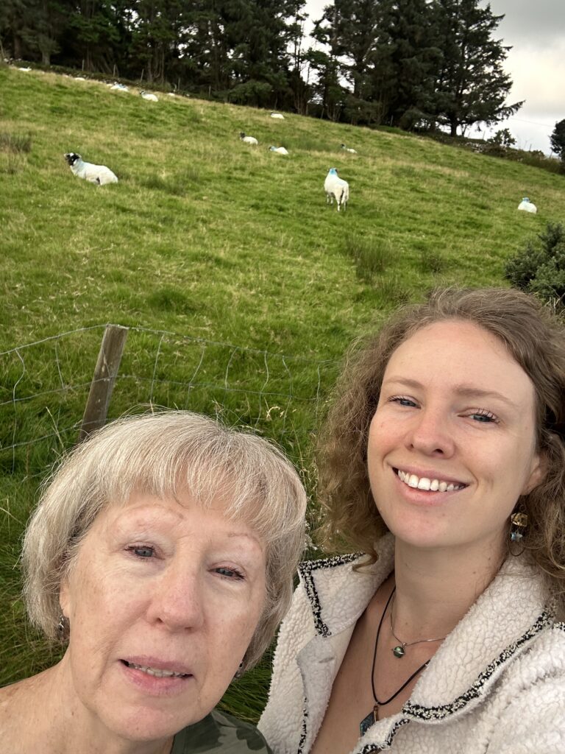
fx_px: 653
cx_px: 282
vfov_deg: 60.0
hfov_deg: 46.8
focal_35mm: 30
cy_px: 377
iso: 25
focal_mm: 2.69
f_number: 1.9
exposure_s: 1/279
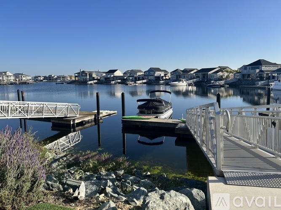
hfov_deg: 67.3
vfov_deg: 53.0
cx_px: 140
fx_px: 211
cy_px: 105
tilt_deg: -6.8
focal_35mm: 26
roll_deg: +0.9
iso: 50
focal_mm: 5.7
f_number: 1.5
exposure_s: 1/3460
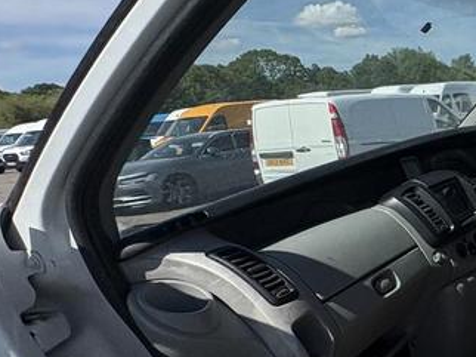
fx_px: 536
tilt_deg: -9.3
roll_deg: -6.3
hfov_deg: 34.8
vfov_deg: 36.2
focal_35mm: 39
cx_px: 608
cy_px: 255
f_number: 2.2
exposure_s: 1/2494
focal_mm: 2.22
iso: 50
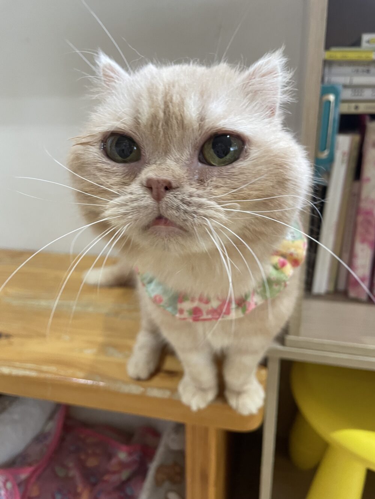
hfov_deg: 53.1
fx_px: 375
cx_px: 188
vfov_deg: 67.3
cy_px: 250
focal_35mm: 26
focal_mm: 4.2
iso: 160
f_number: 1.6
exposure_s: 1/60
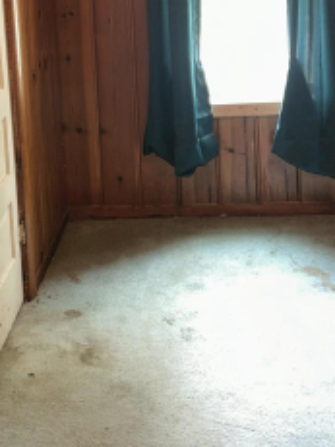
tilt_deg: -9.9
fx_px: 969
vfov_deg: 25.4
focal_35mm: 75
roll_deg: +2.8
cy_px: 73
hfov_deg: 19.6
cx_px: 139
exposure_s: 1/15
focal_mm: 5.7
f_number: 1.5
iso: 64
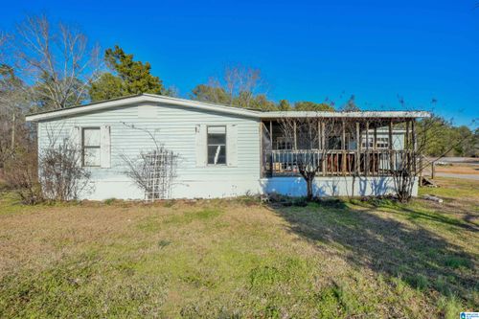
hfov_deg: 104.3
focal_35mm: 14
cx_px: 240
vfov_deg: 81.2
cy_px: 160
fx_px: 186
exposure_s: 1/50
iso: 400
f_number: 22
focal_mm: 14
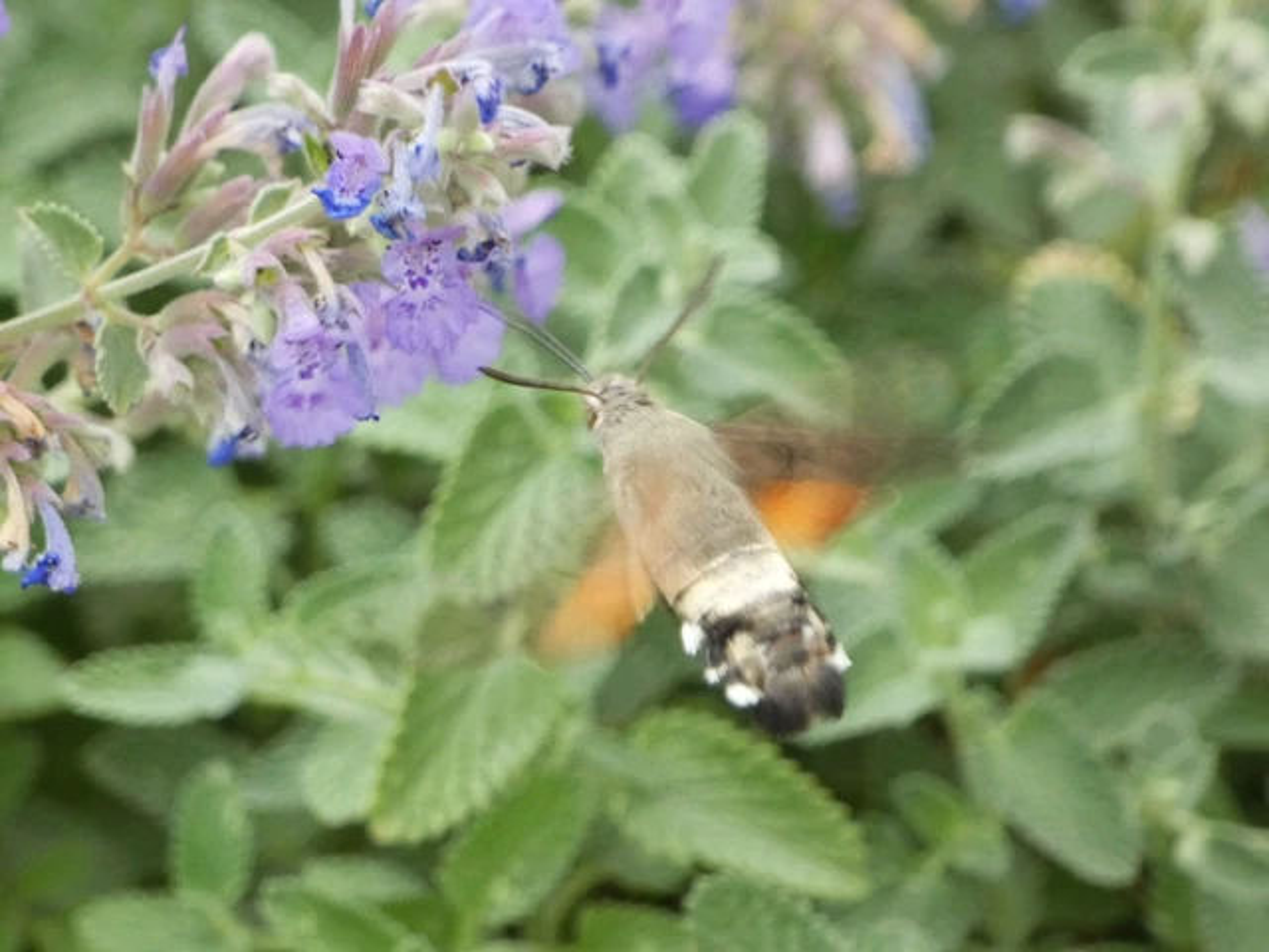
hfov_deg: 4.4
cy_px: 476
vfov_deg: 3.3
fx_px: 16643
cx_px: 634
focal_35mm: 454
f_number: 5.6
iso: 400
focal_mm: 81.4
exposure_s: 1/100
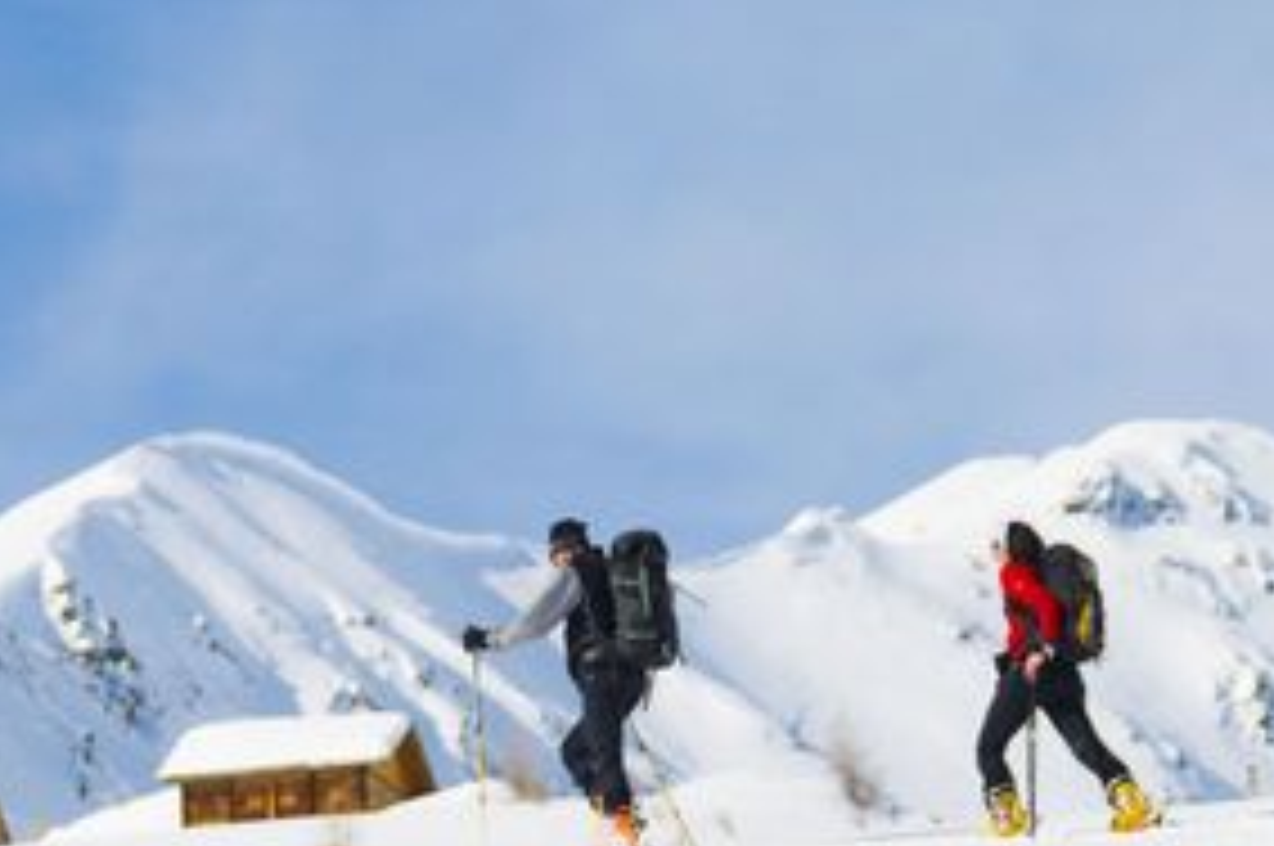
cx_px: 495
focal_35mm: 250
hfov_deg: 8.2
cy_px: 540
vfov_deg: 5.5
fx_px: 8837
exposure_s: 1/2000
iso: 200
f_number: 5.6
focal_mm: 92
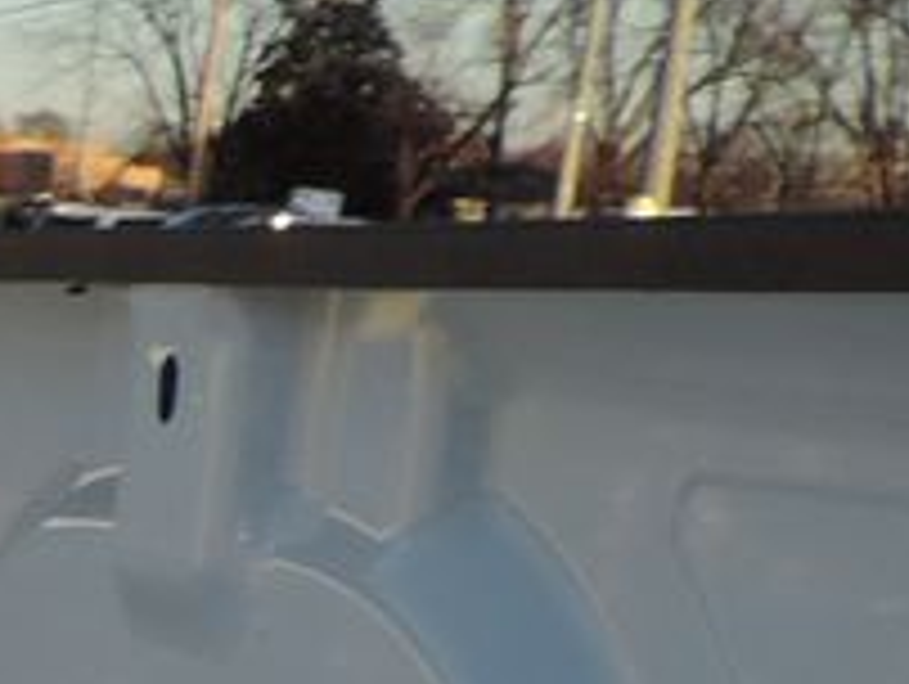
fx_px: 3996
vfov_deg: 9.0
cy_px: 1566
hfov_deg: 11.2
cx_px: -1166
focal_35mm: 152
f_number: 3
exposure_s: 1/400
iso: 80
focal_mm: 4.3
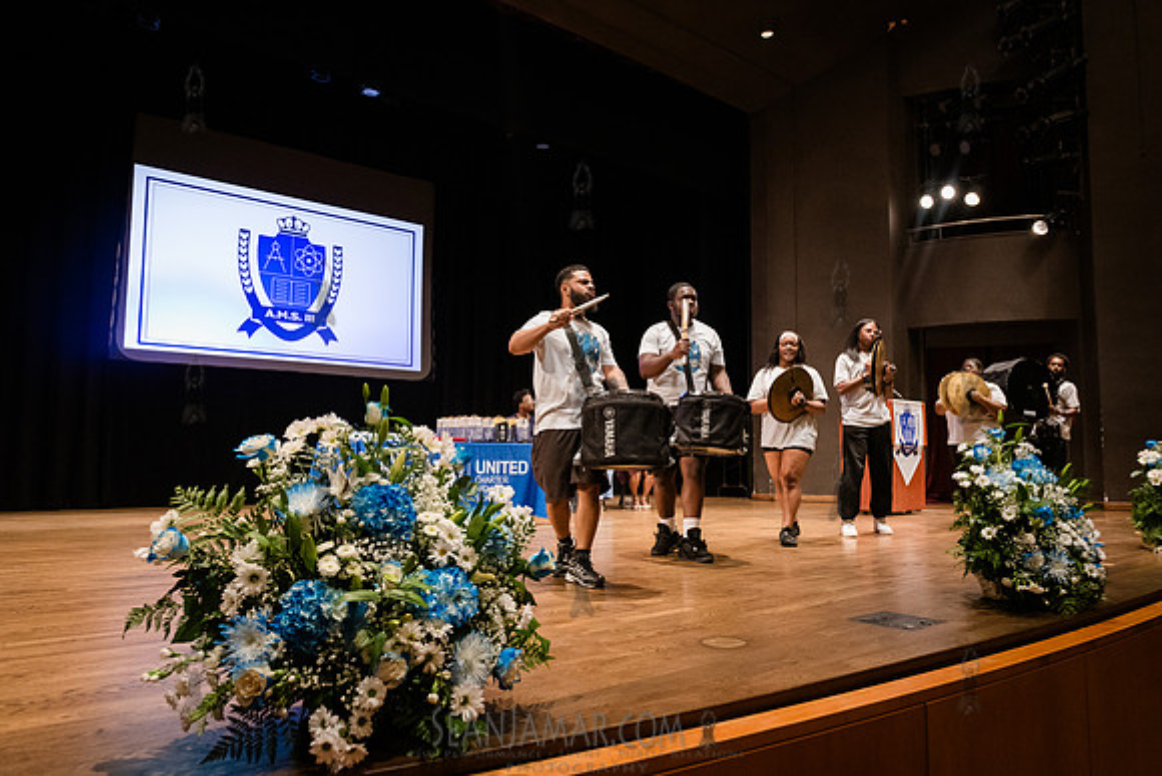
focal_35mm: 25
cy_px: 388
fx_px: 809
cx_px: 595
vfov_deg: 51.2
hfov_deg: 71.4
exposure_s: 1/200
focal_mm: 24
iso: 5000
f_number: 4
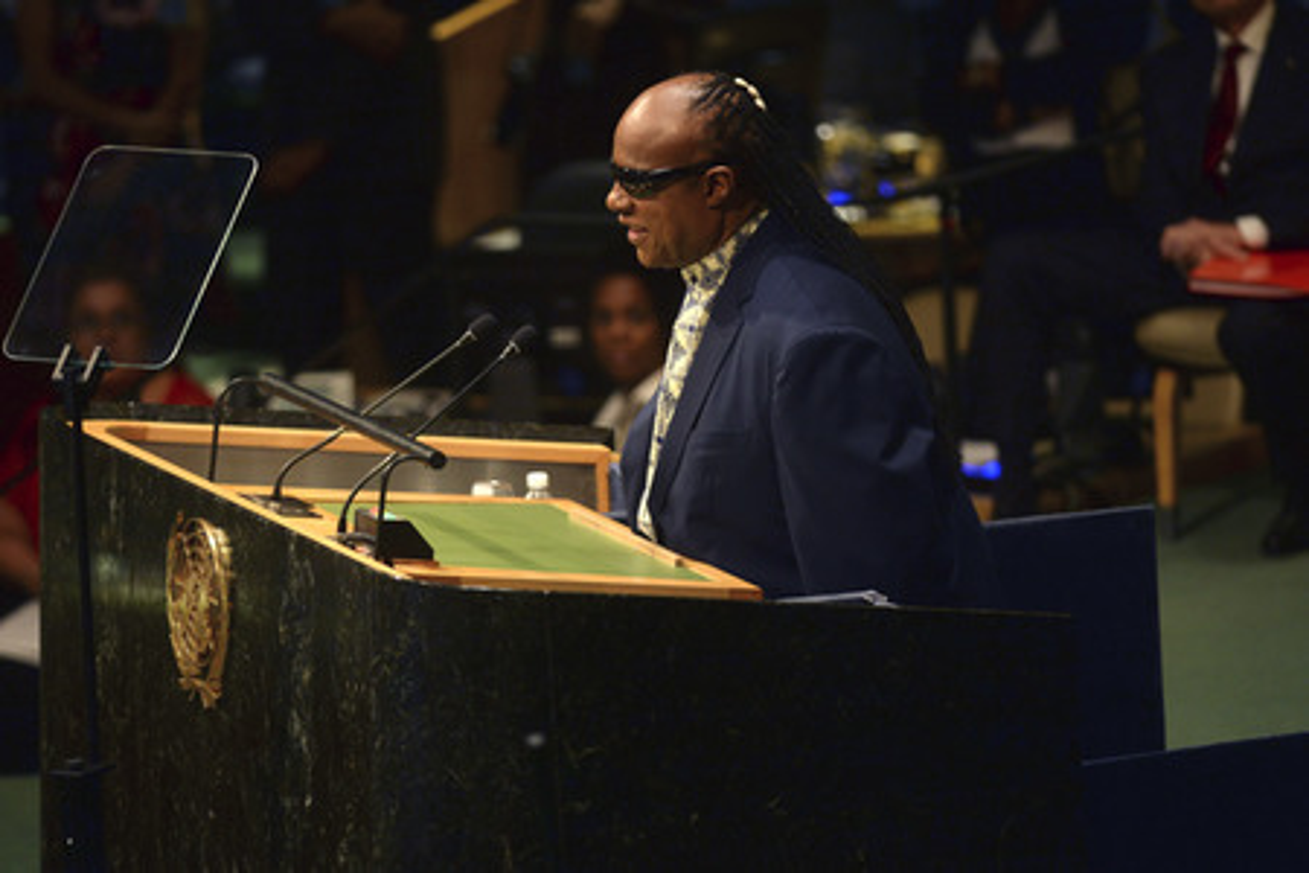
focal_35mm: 300
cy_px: 436
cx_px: 654
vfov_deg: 4.6
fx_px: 10907
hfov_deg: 6.9
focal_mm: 300
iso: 2500
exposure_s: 1/200
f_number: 4
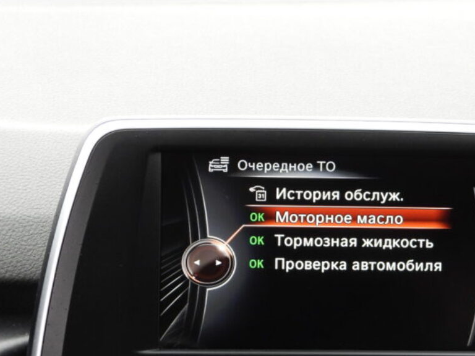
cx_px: 340
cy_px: 302
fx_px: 2003
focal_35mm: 146
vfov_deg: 10.1
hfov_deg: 13.5
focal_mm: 12.6
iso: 180
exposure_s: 1/30
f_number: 3.5
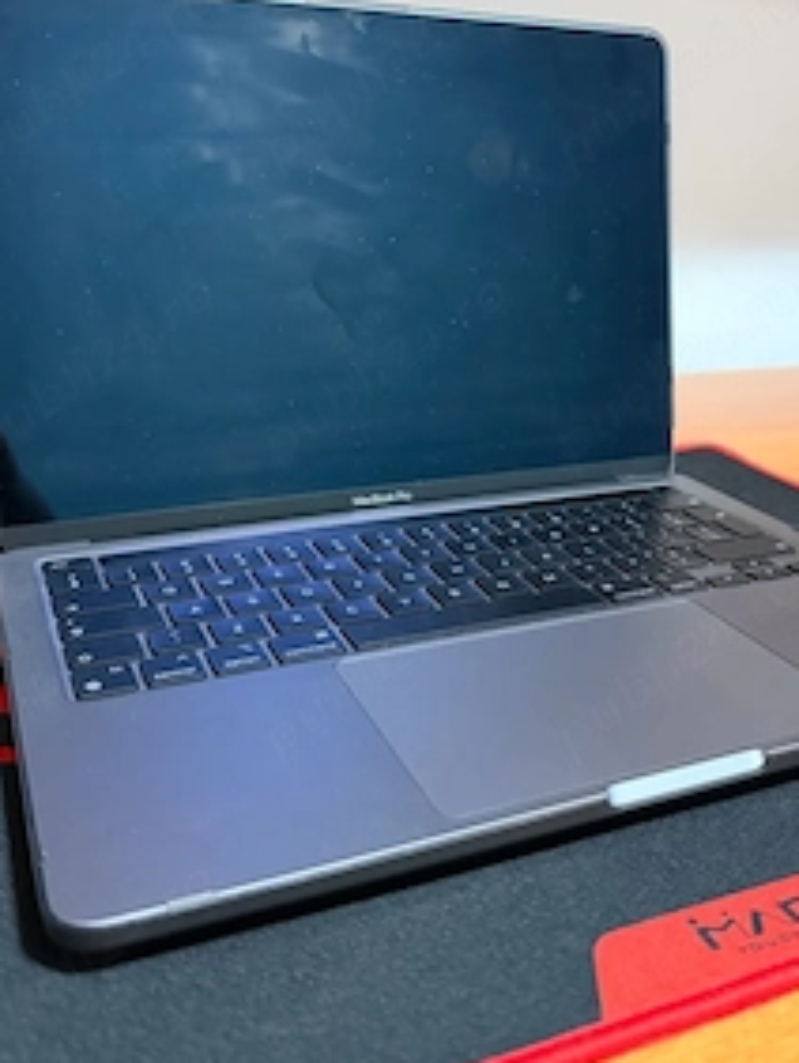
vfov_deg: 53.5
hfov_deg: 41.7
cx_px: 460
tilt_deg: -14.4
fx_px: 1045
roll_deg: -1.7
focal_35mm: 34
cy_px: 415
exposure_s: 1/33
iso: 800
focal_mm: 6.76
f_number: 1.78
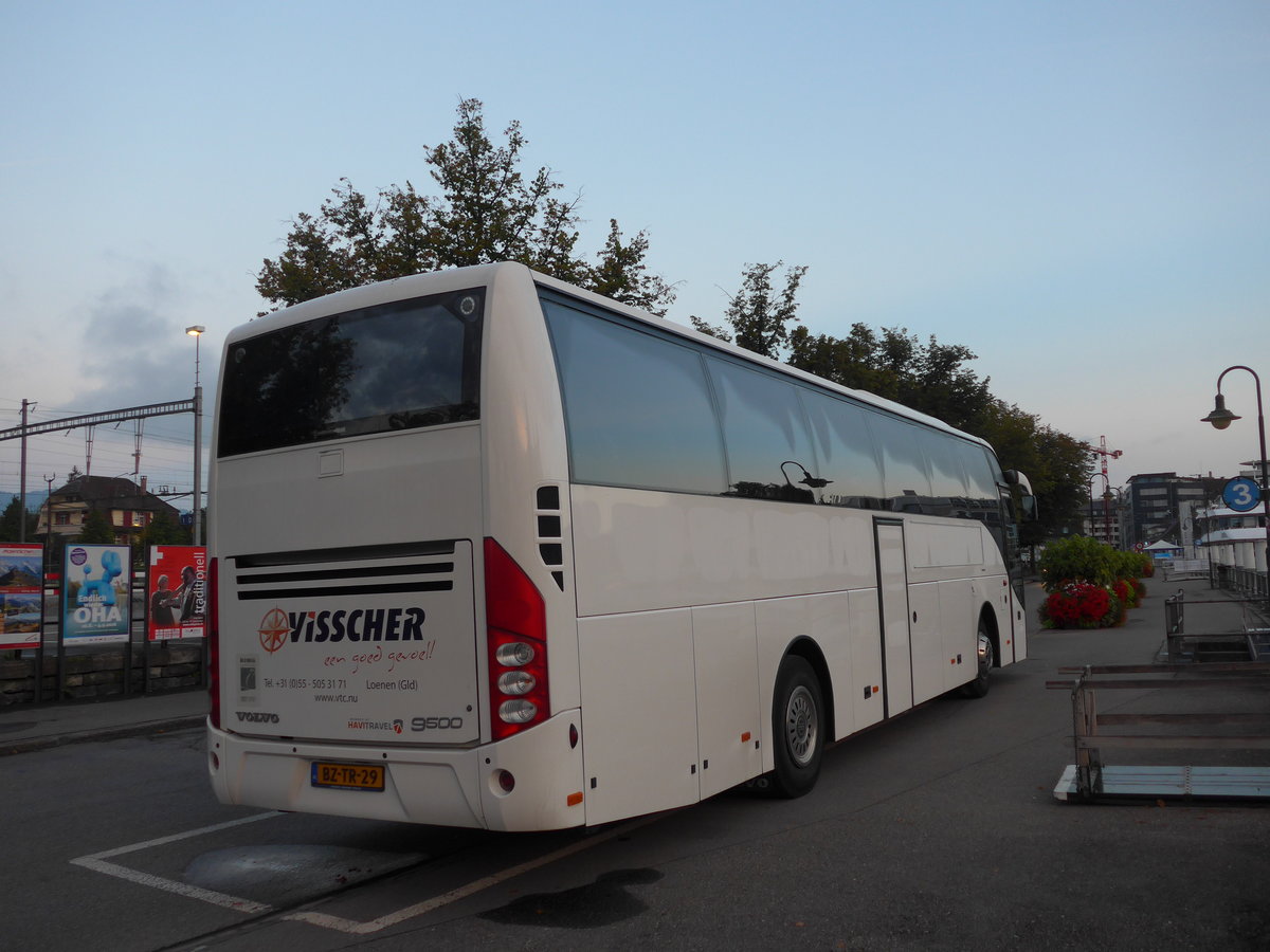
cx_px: 635
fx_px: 1064
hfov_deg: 61.7
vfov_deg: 48.2
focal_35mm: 29
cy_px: 476
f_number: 2
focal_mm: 6
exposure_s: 1/60
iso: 125
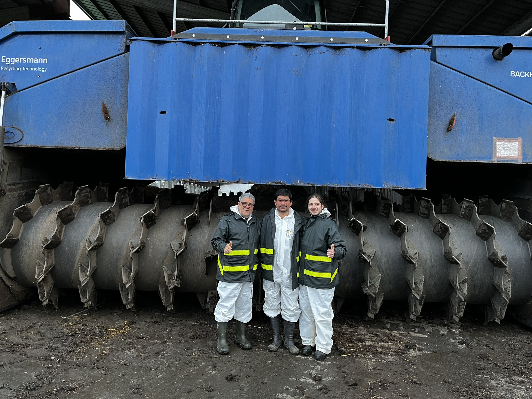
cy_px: 200
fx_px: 400
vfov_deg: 53.1
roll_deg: -2.0
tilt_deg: -0.4
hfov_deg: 67.3
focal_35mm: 26
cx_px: 266
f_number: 1.6
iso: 400
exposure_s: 1/60
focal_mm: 5.1
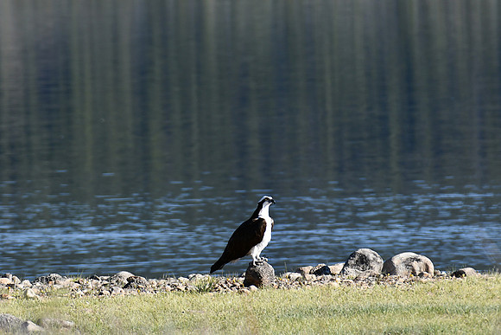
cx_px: 250
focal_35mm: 450
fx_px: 6264
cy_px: 168
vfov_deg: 3.1
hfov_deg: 4.6
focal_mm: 300
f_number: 7.1
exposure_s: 1/500
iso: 200
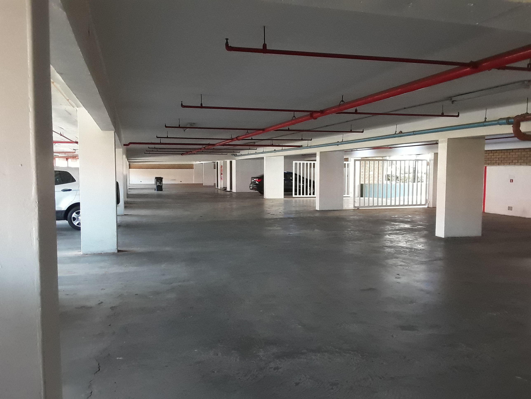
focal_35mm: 30
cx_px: 266
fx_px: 460
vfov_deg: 46.8
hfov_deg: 60.0
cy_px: 200
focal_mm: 2.2
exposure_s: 1/50
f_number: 1.9
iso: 200
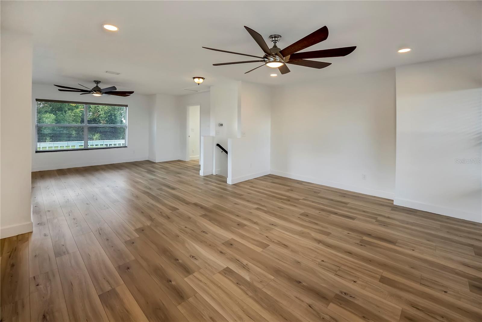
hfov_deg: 104.2
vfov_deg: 81.3
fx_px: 188
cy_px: 161
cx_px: 241
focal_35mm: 14
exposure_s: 1/640
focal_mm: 14
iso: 250
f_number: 6.3
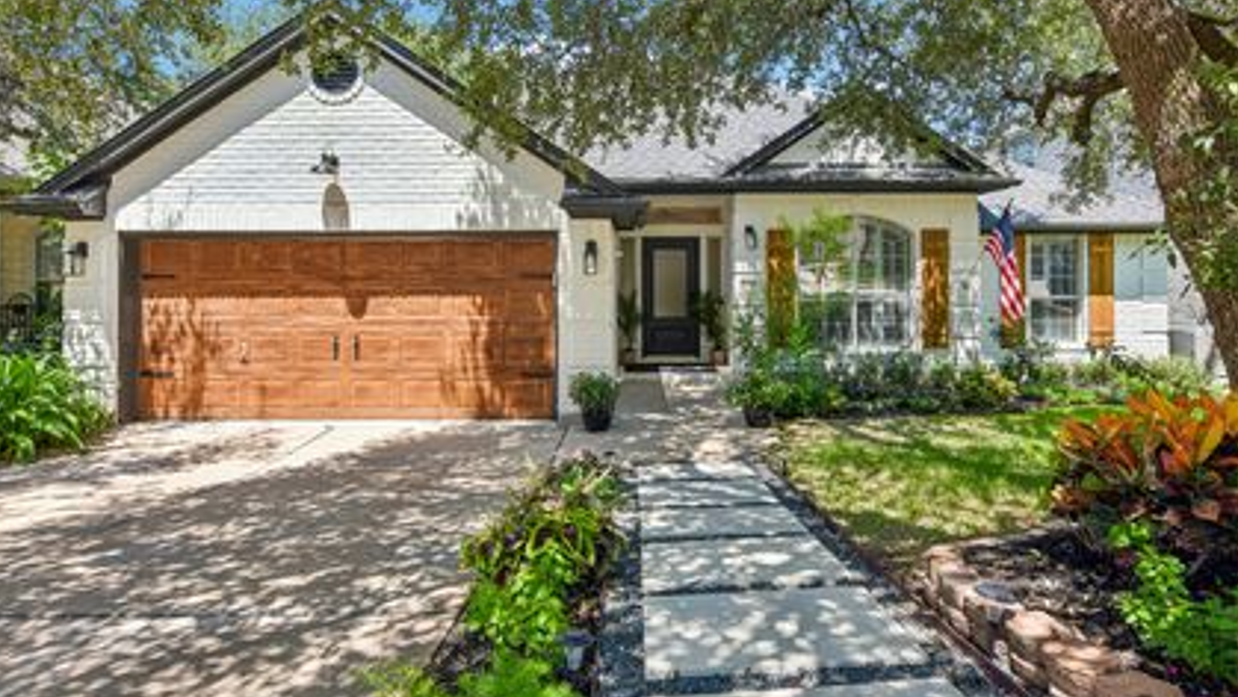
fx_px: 657
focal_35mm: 20
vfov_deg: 55.3
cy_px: 261
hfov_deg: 86.6
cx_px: 629
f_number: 8
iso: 100
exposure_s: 1/160
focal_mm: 16
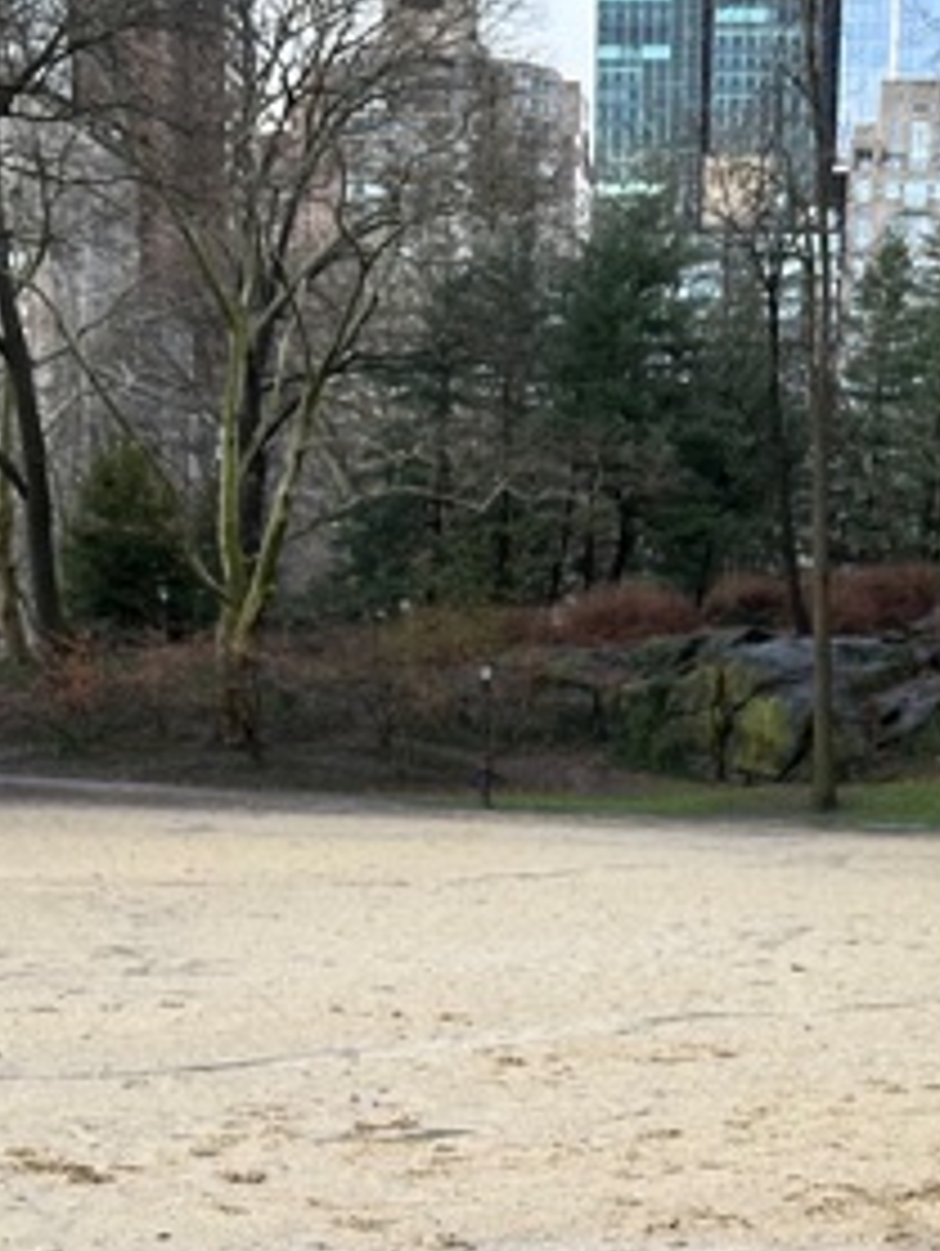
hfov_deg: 21.2
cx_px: 702
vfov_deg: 25.8
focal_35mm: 69
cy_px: 1418
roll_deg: -1.9
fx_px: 2494
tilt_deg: -14.9
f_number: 1.78
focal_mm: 6.86
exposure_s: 1/309
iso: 80
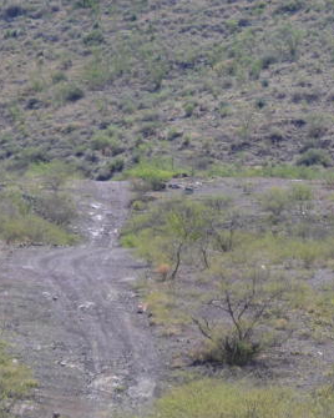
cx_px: 274
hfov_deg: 7.4
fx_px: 2573
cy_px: 215
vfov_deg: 9.3
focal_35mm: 208
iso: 100
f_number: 6.3
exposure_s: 1/160
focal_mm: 55
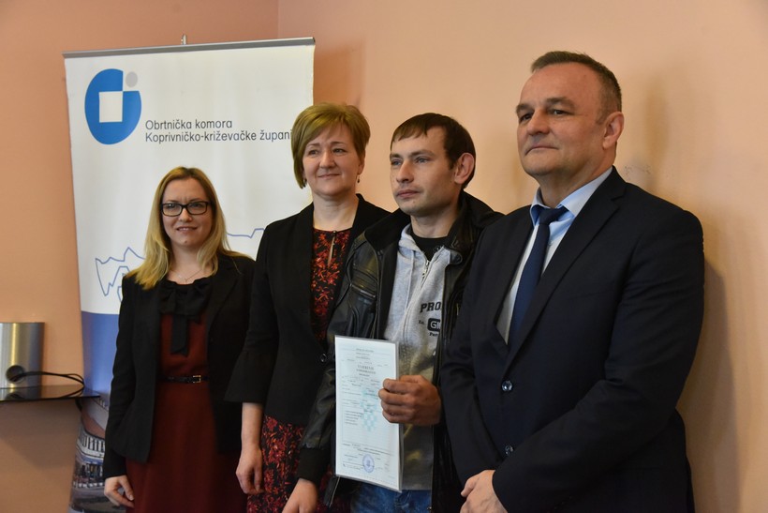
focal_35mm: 50
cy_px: 256
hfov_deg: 39.6
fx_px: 1067
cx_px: 384
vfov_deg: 27.0
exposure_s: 1/125
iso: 10000
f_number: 5.6
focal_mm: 50
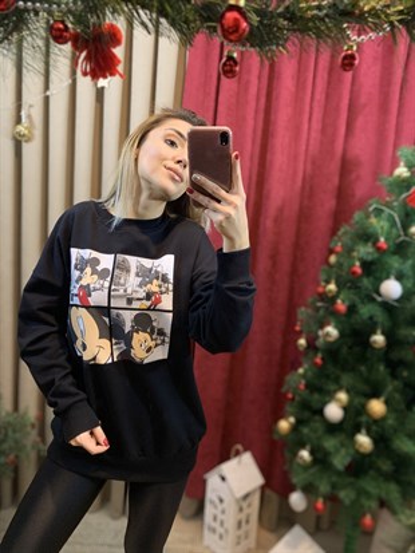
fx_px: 415
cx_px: 208
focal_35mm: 26
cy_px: 276
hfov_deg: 53.1
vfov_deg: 67.3
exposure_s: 1/50
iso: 100
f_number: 1.8
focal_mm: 4.25
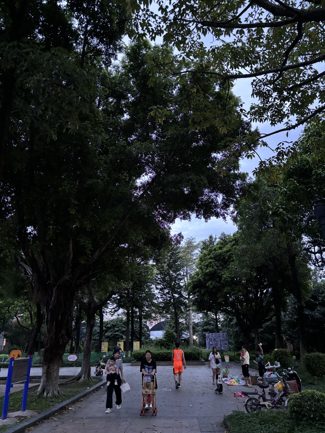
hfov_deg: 53.1
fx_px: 325
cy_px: 216
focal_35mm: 26
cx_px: 162
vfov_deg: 67.3
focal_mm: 5.96
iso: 800
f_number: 1.6
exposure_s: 1/30
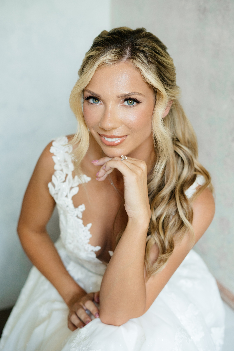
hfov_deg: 27.0
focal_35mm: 50
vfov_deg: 39.6
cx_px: 117
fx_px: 487
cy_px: 176
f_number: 2.8
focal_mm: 50
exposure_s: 1/160
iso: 800
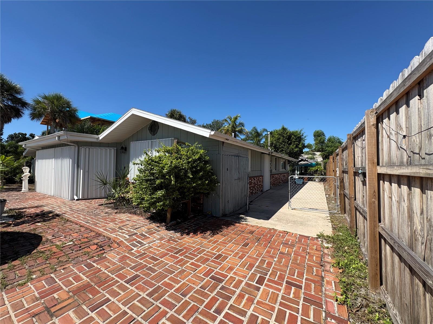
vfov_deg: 85.7
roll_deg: +0.2
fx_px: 175
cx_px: 216
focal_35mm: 14
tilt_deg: +2.7
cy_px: 162
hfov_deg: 102.1
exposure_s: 1/1395
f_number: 2.2
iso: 50
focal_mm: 2.22
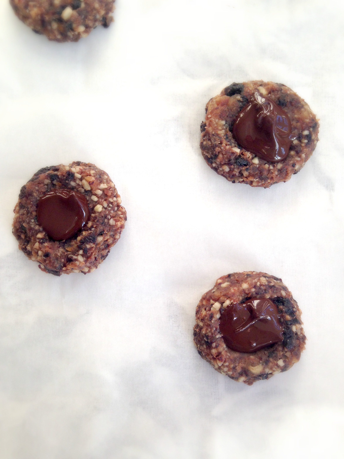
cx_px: 172
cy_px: 230
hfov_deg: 42.9
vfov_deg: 55.4
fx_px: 437
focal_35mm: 33
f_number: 2.4
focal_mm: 4.12
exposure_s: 1/120
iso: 64
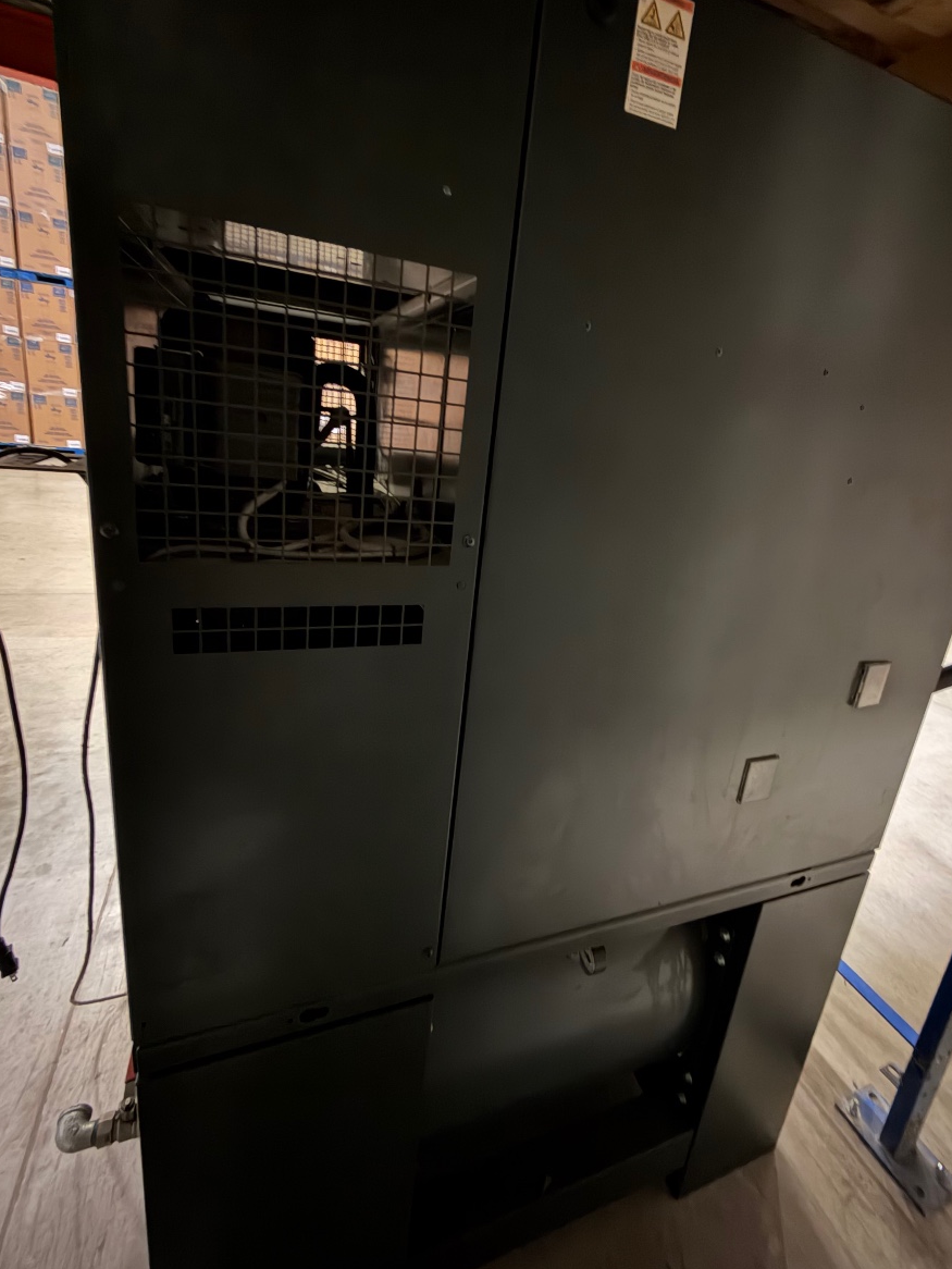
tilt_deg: -16.2
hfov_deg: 78.0
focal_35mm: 16
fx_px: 586
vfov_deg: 94.2
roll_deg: -5.9
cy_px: 578
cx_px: 514
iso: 2000
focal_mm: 2.22
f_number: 2.2
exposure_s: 1/6
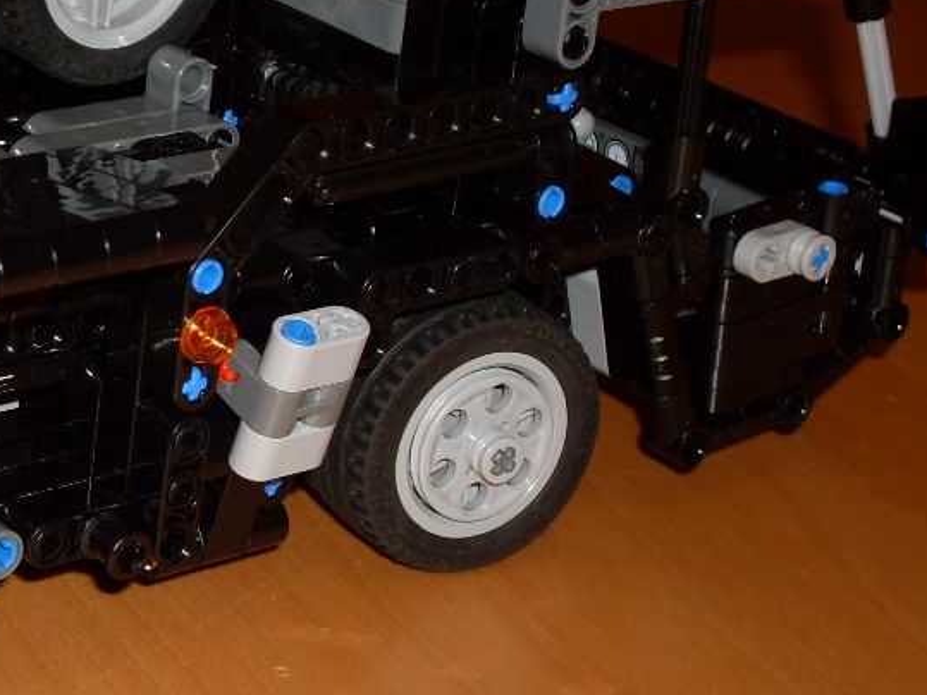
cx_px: 58
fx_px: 3614
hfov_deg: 14.4
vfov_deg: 11.0
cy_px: 366
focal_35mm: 135
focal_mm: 11.7
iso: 100
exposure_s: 1/45
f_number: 3.7
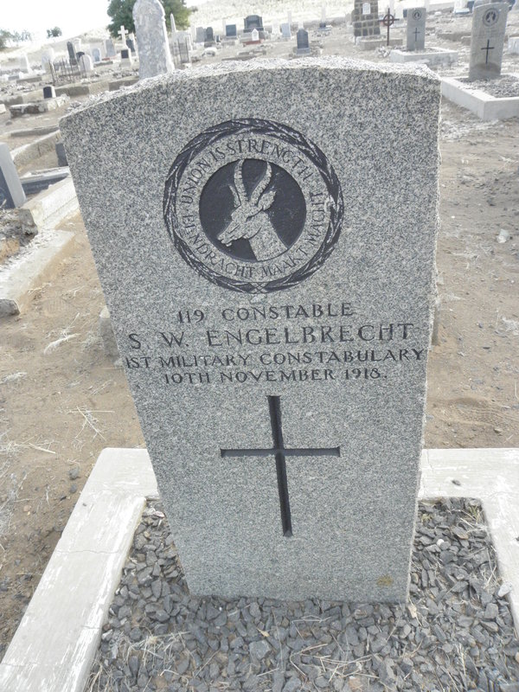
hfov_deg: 53.1
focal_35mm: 26
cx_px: 260
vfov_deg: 67.3
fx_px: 520
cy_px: 346
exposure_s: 1/80
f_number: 6.3
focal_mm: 4.6
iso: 200
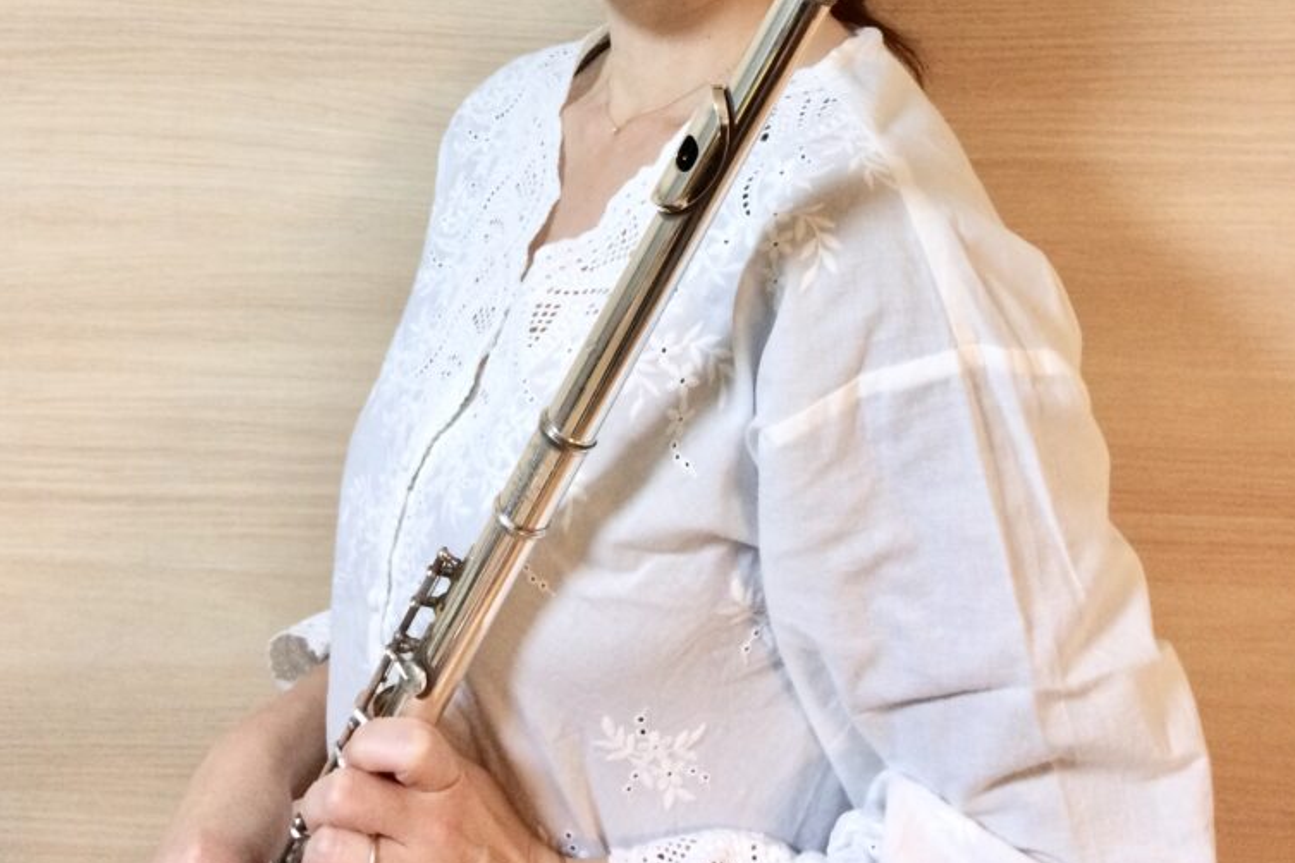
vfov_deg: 30.5
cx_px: 655
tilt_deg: -10.8
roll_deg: +0.3
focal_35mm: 41
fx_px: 1475
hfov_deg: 47.4
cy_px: 21
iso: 250
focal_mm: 4.15
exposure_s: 1/30
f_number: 2.2
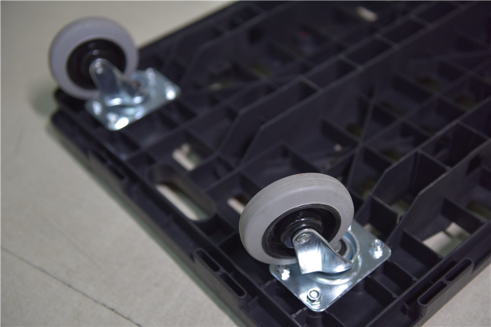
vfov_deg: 28.1
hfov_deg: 41.1
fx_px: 654
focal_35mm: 48
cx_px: 246
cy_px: 164
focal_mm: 48
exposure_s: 1/100
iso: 800
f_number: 2.8
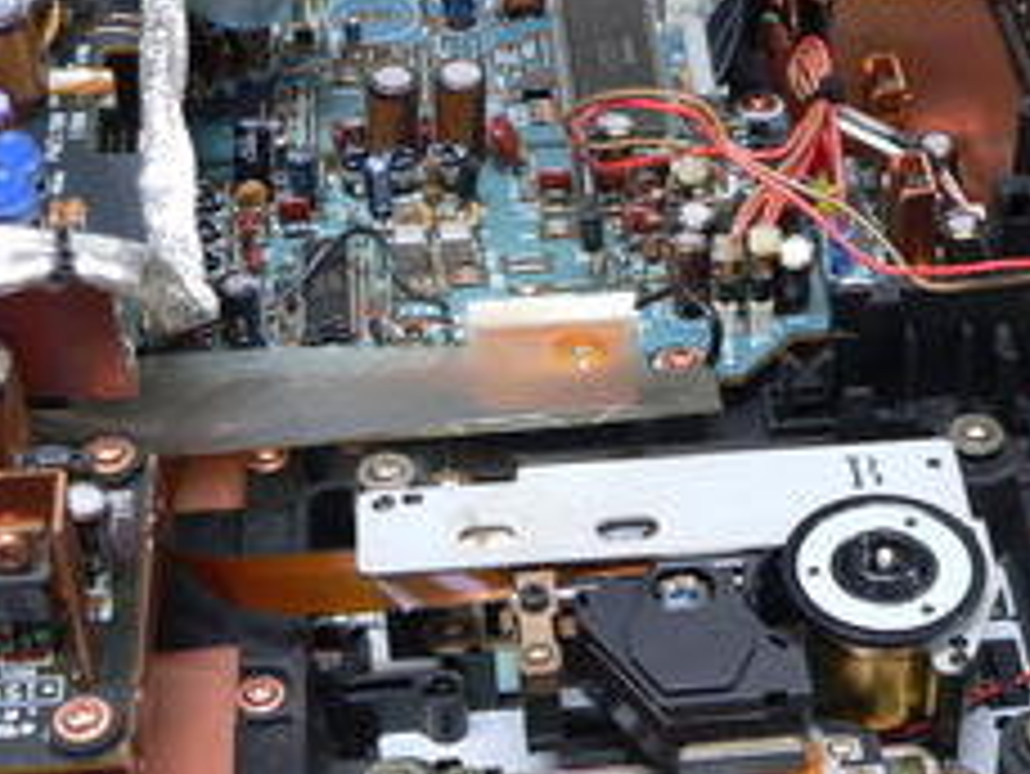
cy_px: 556
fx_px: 2471
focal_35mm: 83
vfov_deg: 17.7
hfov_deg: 23.3
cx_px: 778
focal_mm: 8.3
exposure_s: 1/10
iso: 200
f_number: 2.8
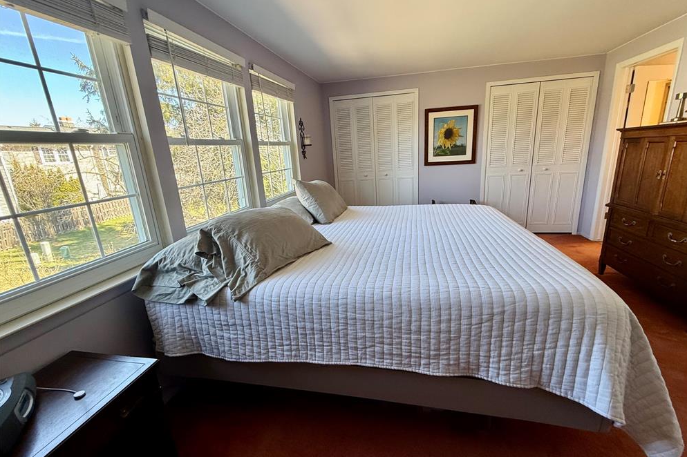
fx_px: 286
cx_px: 352
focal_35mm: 15
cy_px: 230
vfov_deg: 77.3
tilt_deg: -14.4
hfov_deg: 100.4
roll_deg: +1.5
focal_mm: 2.22
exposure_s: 1/99
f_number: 2.2
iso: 200
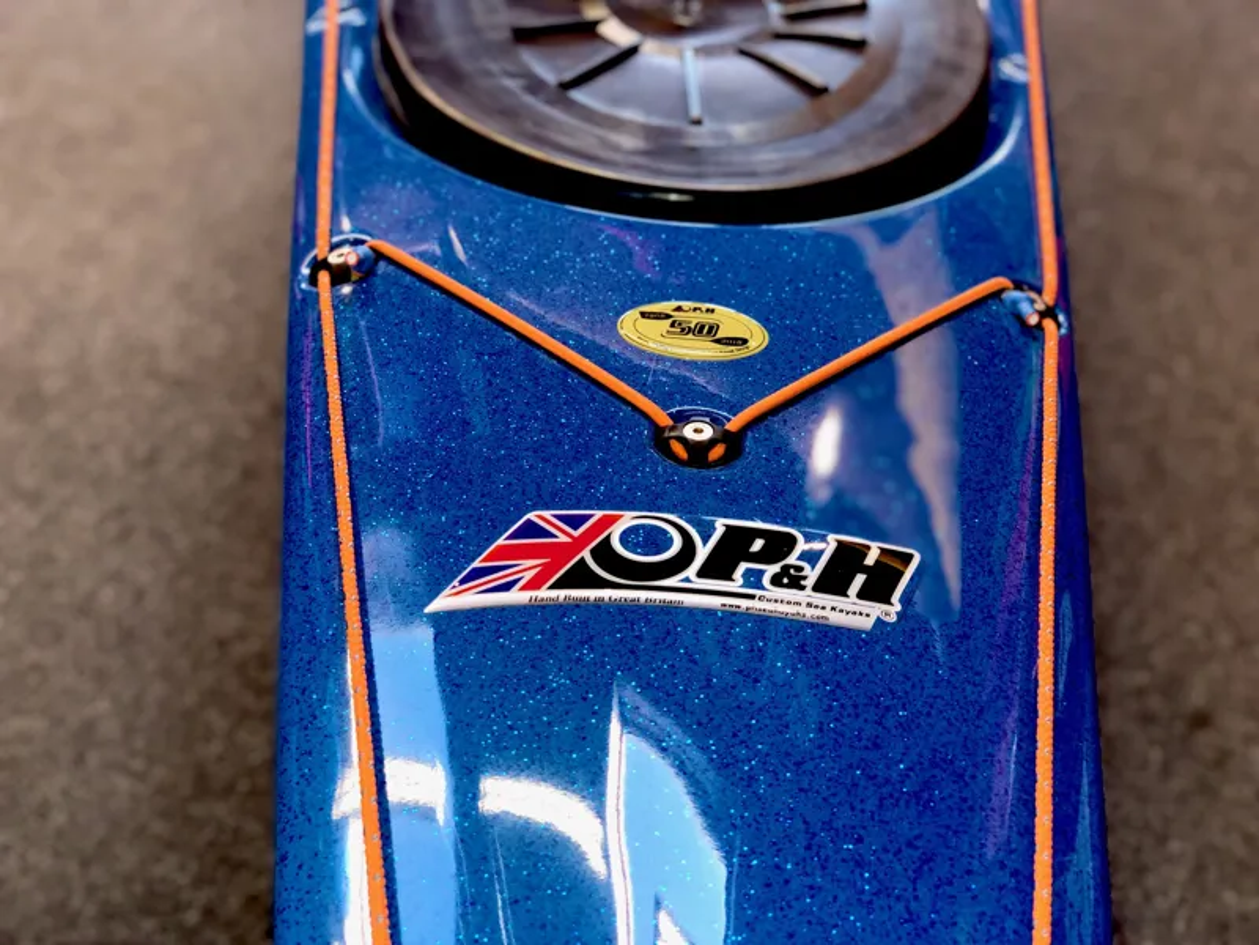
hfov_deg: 36.8
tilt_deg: -38.6
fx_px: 1891
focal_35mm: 52
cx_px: 630
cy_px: 472
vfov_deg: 28.0
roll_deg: -0.1
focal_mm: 6
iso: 64
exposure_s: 1/33
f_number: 2.4
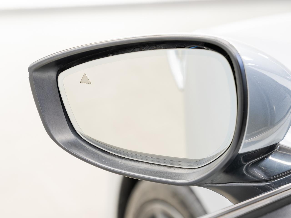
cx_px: 149
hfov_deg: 23.3
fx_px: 705
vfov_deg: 17.6
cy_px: 109
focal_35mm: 84
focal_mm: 70
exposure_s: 1/2
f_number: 5.6
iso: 100
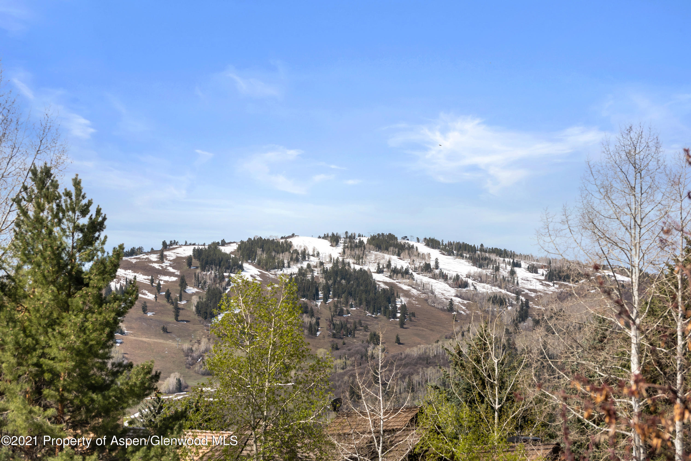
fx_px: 1881
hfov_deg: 20.8
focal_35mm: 98
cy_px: 230
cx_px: 346
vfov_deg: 14.0
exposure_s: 1/2000
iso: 320
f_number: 7.1
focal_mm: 98
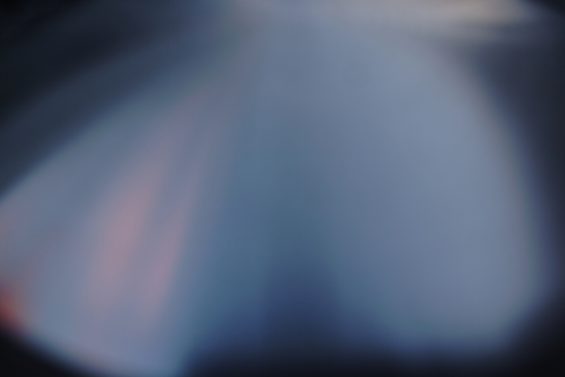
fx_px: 706
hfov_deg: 43.6
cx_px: 282
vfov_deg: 29.9
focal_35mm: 45
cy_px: 188
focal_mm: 30
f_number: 4.5
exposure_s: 1/125
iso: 200
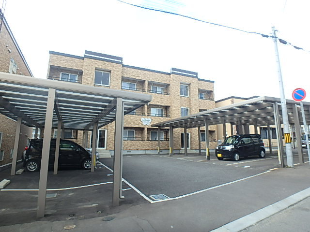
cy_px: 116
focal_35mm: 21
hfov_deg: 79.0
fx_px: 188
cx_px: 155
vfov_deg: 63.4
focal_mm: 3.7
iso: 125
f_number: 3.5
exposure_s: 1/250
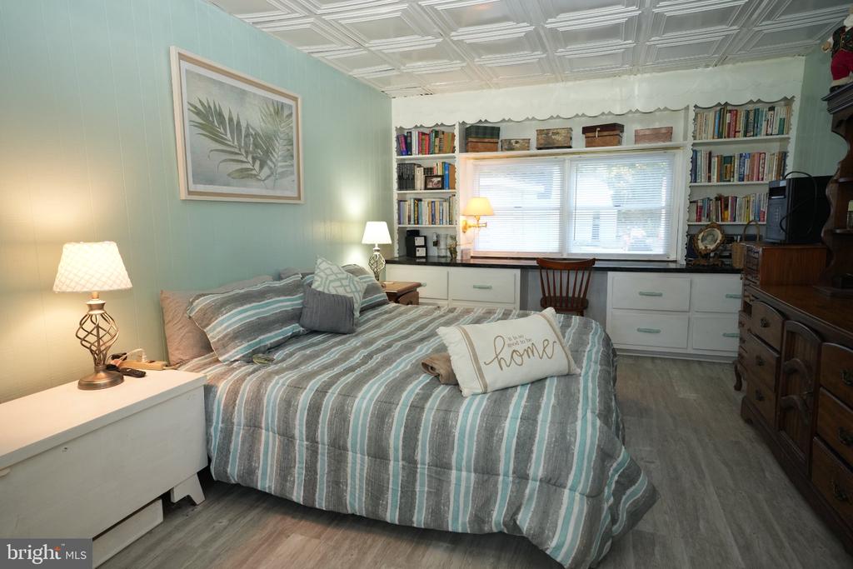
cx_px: 426
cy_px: 284
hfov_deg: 80.1
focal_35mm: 21
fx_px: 507
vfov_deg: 58.6
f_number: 3.5
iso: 1600
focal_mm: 21.4
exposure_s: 1/160
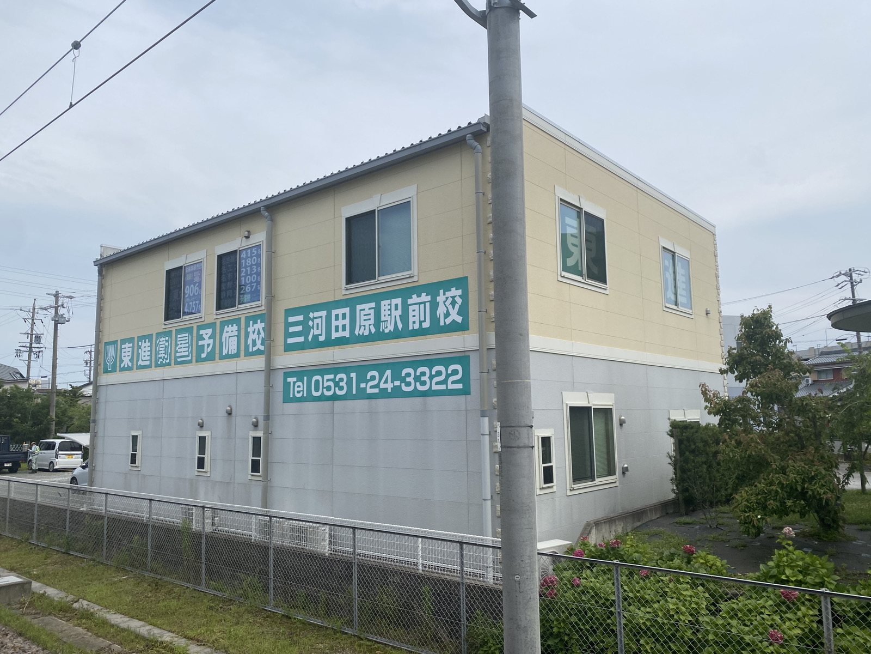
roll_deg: +0.5
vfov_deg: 53.1
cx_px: 436
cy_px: 327
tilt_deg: +6.9
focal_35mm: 26
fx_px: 654
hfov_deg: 67.3
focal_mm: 4.25
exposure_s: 1/3984
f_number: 1.8
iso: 32
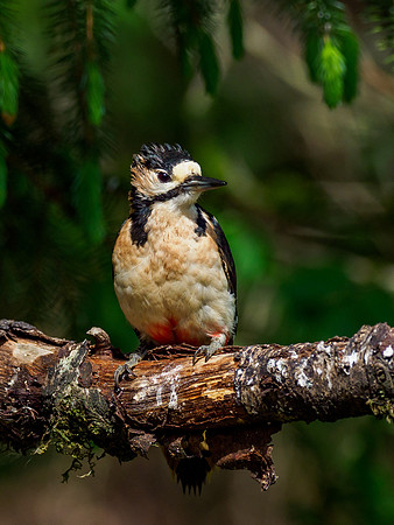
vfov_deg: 1.7
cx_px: 124
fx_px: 17679
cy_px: 196
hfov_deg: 1.3
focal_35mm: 1166
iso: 400
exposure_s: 1/2000
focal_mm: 300
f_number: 4.5
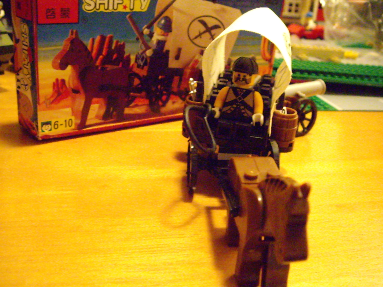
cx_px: 192
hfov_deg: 49.0
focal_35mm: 38
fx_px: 420
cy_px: 144
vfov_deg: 37.7
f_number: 2.7
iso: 1600
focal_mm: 6.2
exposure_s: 1/30
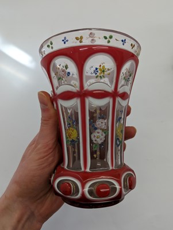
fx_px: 160
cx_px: 86
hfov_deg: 56.9
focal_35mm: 24
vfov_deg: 71.5
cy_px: 115
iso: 175
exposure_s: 1/396
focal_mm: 6.81
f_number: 1.85
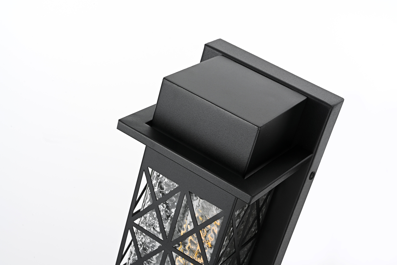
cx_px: 198
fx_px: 772
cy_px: 132
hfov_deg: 28.8
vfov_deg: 19.5
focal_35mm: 70
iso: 125
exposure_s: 1/100
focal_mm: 70
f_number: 20
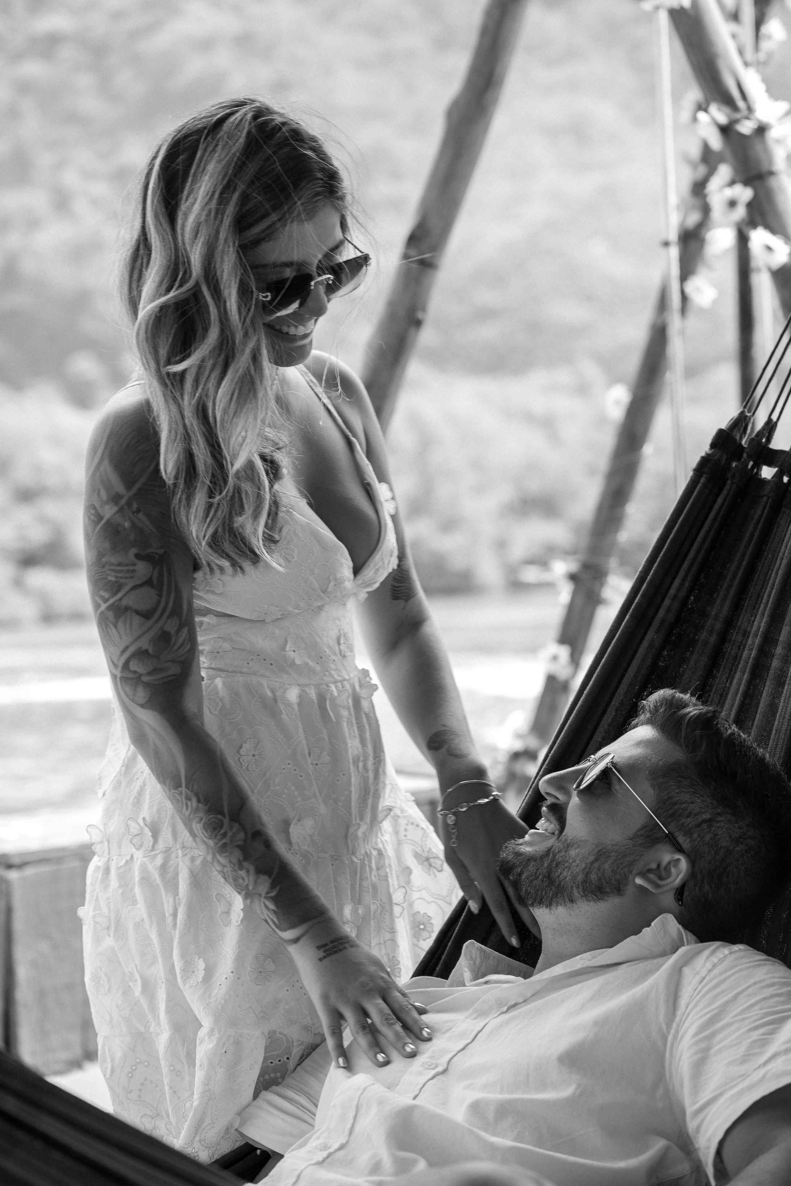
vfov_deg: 24.2
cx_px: 396
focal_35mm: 84
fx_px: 2768
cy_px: 593
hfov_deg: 16.3
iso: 100
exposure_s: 1/200
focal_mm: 56
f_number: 2.8
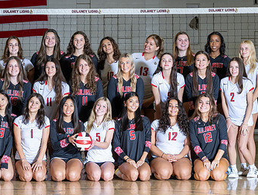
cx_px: 82
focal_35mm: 158
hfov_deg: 12.5
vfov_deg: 9.4
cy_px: 125
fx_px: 1180
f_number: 7.1
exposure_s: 1/160
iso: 1000
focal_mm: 70
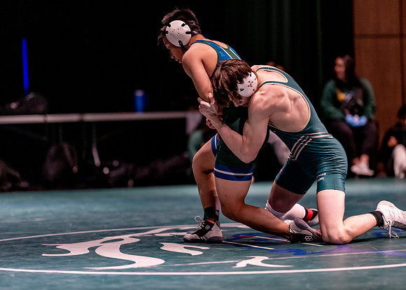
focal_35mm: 141
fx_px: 1631
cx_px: 203
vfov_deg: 10.2
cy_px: 145
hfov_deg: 14.2
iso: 2000
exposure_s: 1/640
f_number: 1.8
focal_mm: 135
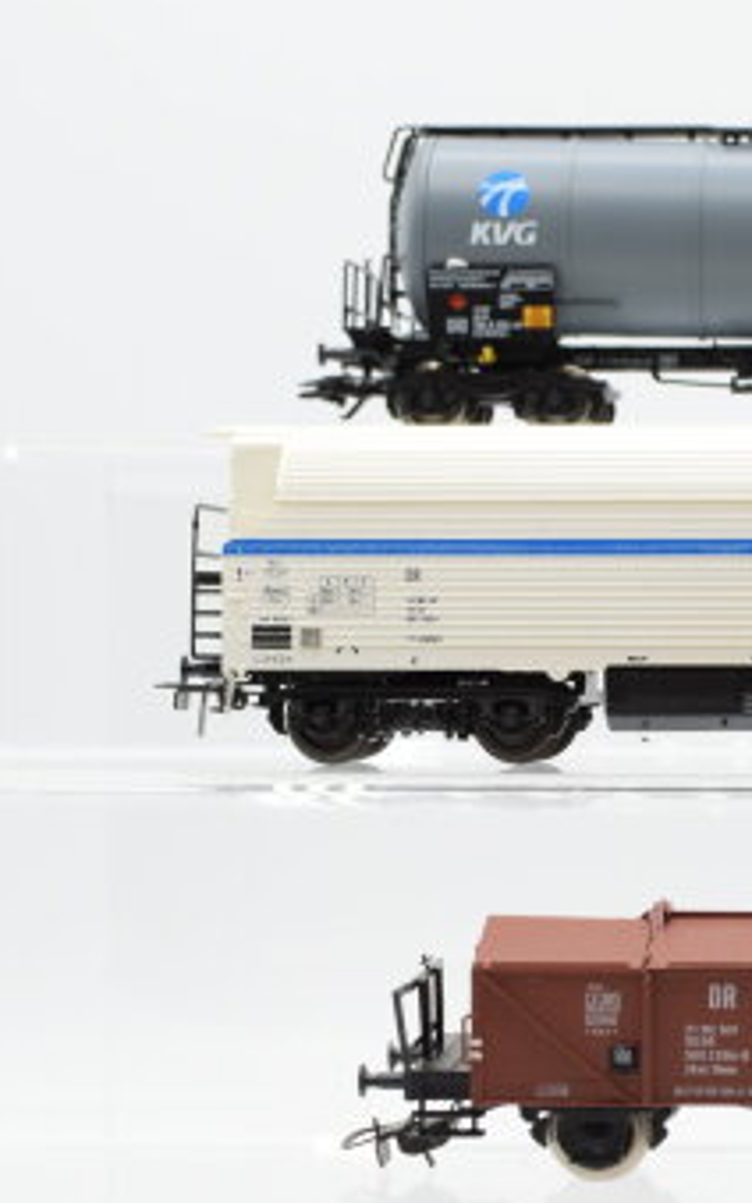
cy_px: 658
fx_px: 3111
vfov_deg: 21.9
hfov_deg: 13.4
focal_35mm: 95
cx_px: 883
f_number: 8
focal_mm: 35
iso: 320
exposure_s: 1/125
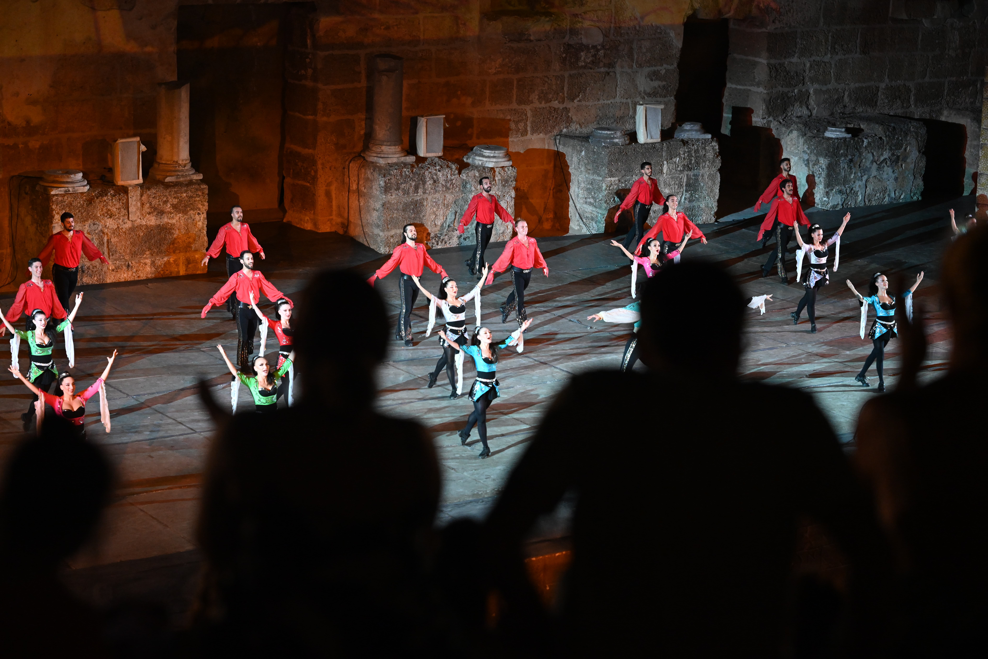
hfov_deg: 23.9
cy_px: 330
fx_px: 2333
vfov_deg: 16.1
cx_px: 494
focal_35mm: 85
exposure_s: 1/500
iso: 4000
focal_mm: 85
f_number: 2.8
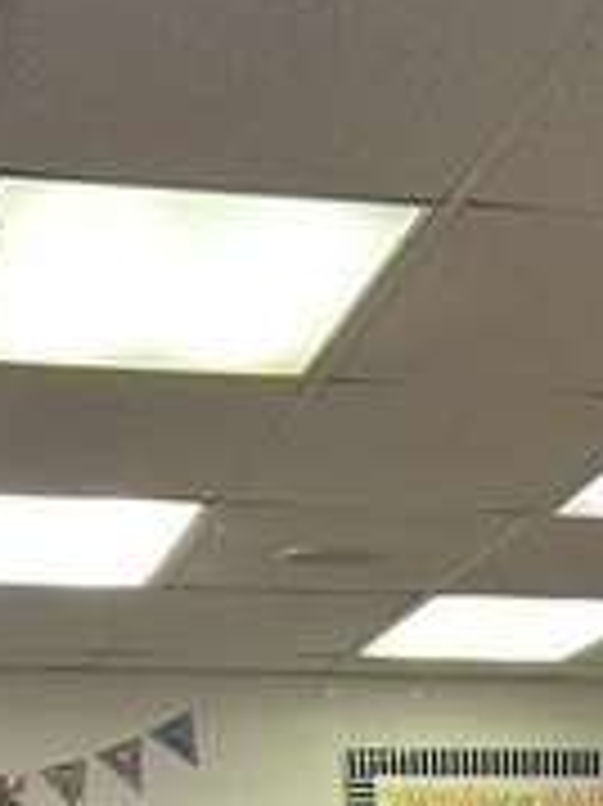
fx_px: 3465
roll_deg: +1.9
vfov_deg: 12.2
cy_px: 1418
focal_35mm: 149
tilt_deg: -6.6
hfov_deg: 9.3
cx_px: 1197
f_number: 1.5
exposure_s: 1/60
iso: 125
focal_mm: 5.7
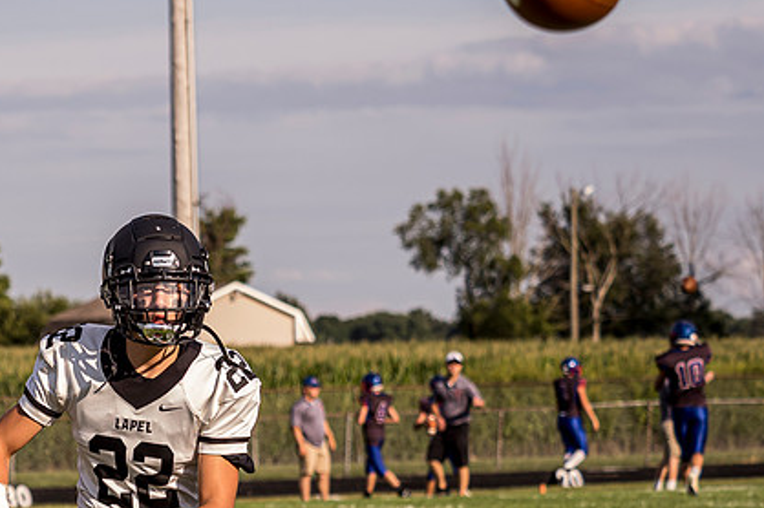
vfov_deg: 5.6
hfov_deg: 8.3
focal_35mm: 246
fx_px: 5216
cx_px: 61
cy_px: 402
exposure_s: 1/1000
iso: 64
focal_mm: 60
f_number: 2.8
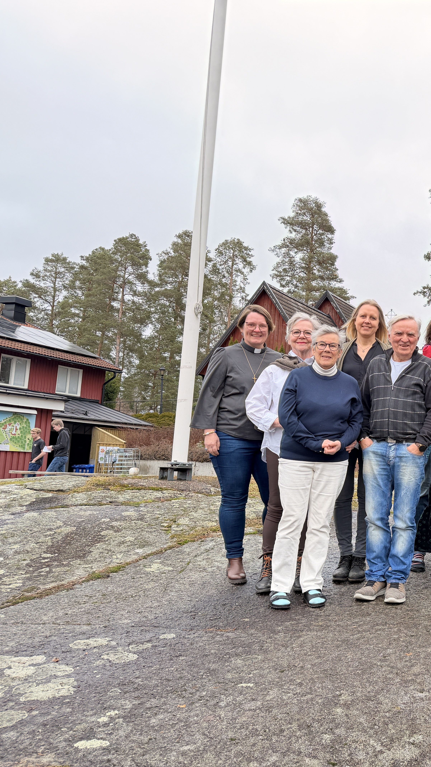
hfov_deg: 30.6
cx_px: 458
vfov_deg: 56.6
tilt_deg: +7.2
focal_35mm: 35
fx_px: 711
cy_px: 382
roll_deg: -1.8
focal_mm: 6.76
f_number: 1.78
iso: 80
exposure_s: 1/178
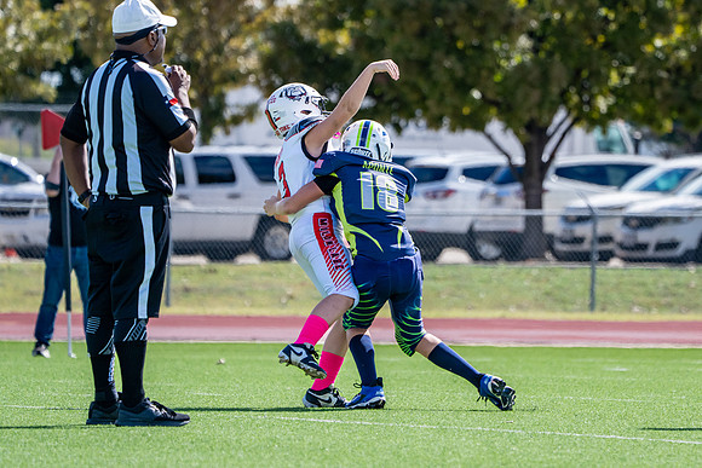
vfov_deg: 3.6
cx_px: 457
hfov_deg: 5.4
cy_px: 220
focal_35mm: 378
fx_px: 7377
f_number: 5.6
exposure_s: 1/2500
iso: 640
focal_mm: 276
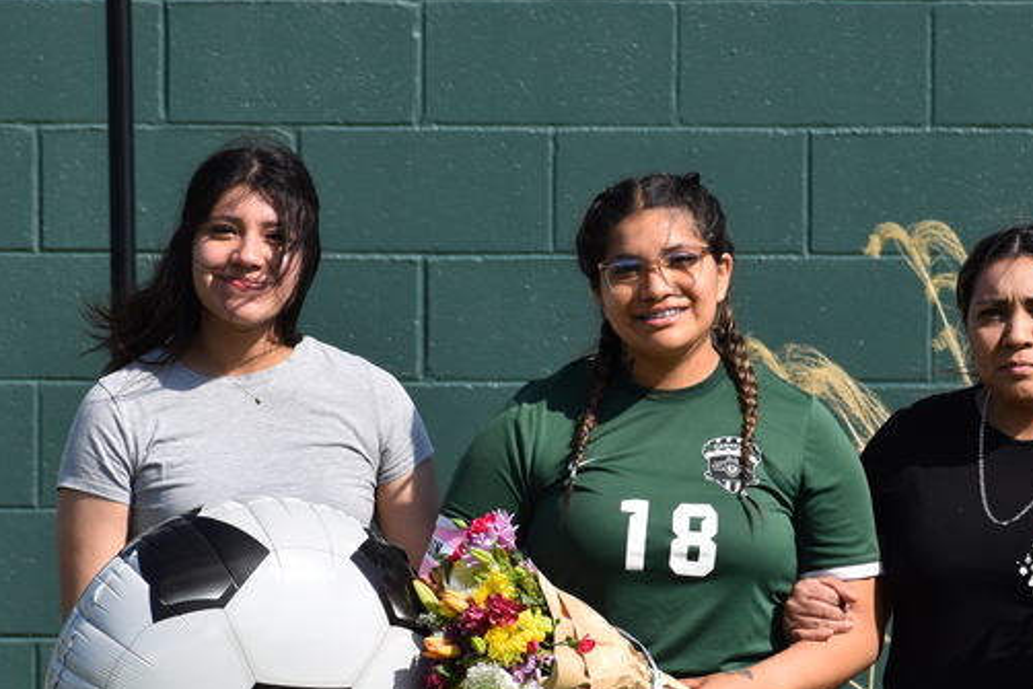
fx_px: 14495
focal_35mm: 505
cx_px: 669
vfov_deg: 2.7
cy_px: 464
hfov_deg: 4.1
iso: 400
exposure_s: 1/2000
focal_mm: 165
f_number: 8
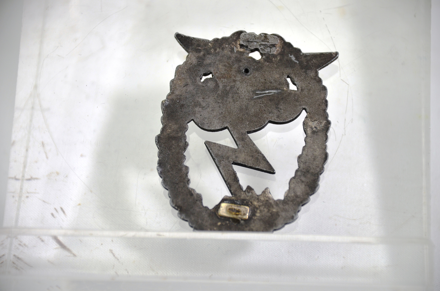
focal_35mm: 202
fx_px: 2470
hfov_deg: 10.2
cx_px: 220
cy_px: 146
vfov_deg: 6.8
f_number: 5.6
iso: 400
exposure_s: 1/250
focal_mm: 135
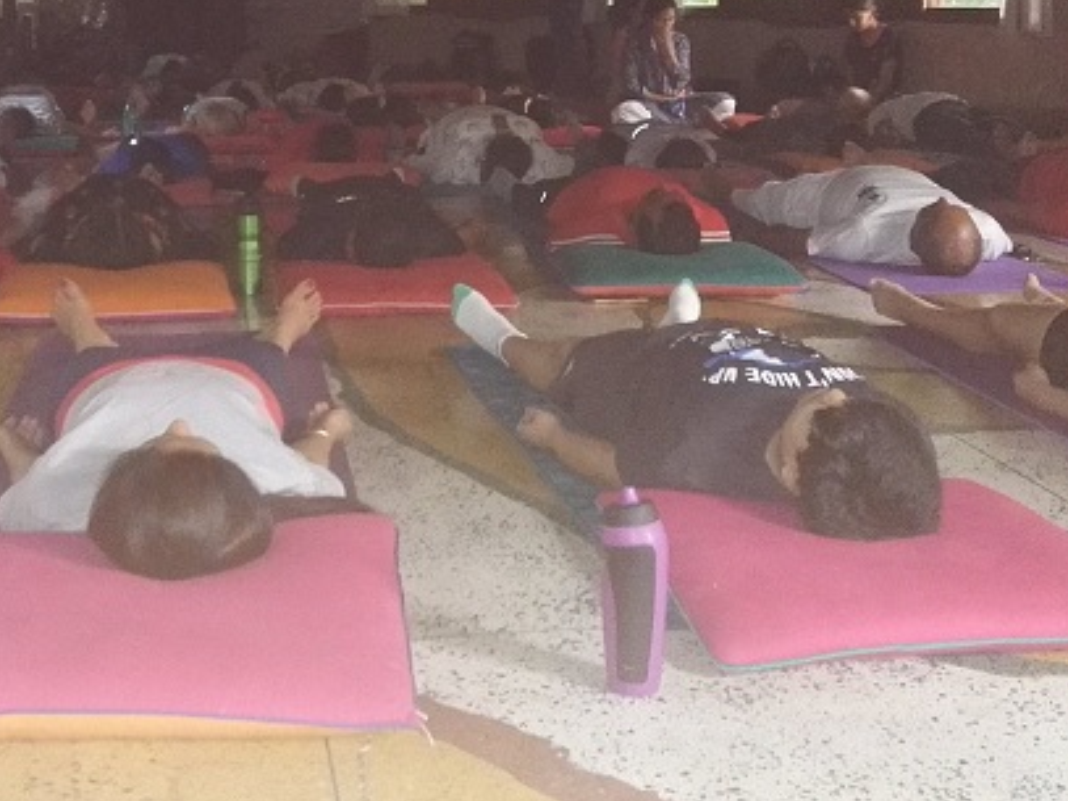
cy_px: 139
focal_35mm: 57
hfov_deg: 33.6
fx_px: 1758
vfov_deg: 25.1
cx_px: 394
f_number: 2
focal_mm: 3.8
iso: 640
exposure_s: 1/16.7
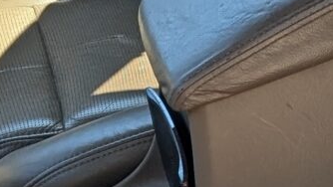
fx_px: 1775
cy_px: 48
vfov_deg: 6.0
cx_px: 334
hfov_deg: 10.6
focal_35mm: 201
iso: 17
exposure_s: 1/188
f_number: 1.68
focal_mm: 6.9
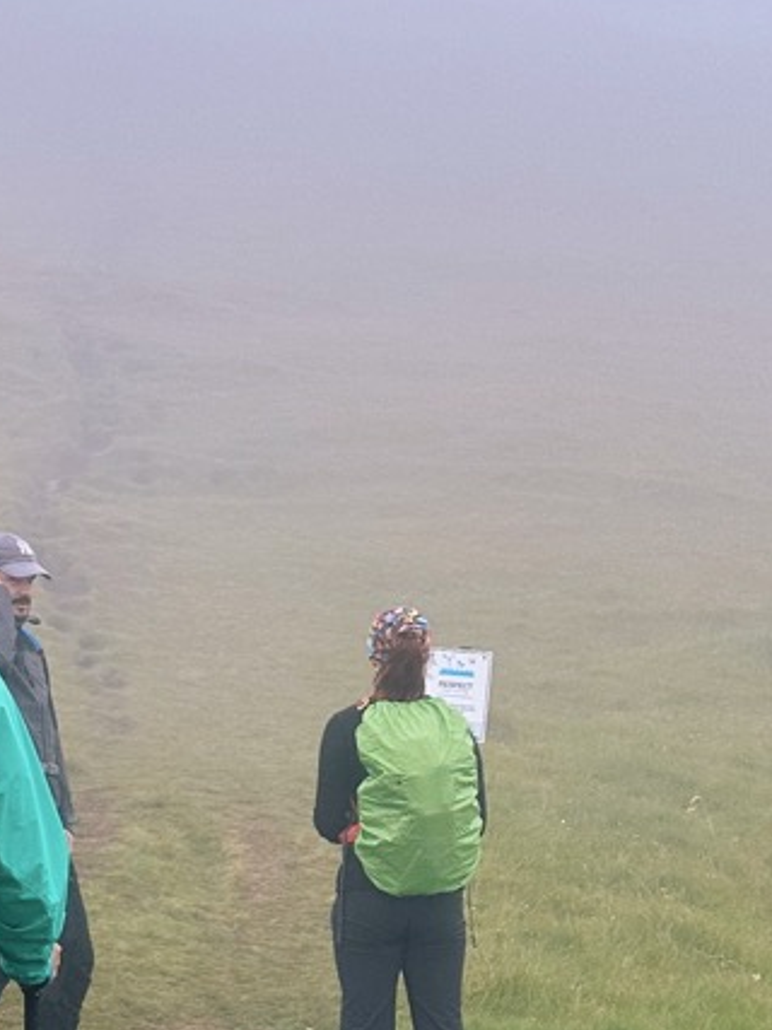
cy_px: 823
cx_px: 157
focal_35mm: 72
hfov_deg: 20.2
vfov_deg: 26.5
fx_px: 2142
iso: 80
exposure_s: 1/513
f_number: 1.78
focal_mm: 6.86
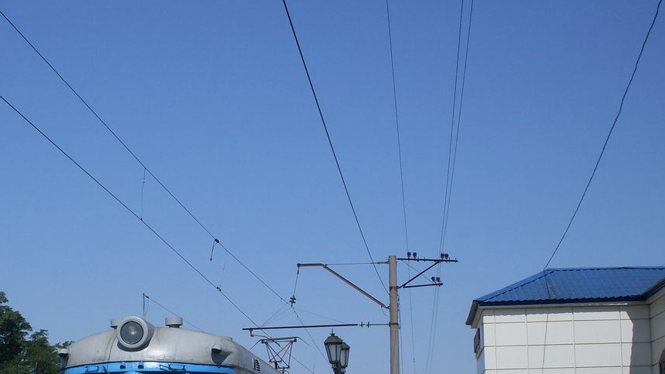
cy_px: 377
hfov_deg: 32.4
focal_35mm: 64
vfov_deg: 18.3
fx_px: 1129
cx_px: 195
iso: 80
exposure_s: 1/250
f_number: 8.4
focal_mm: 6.3
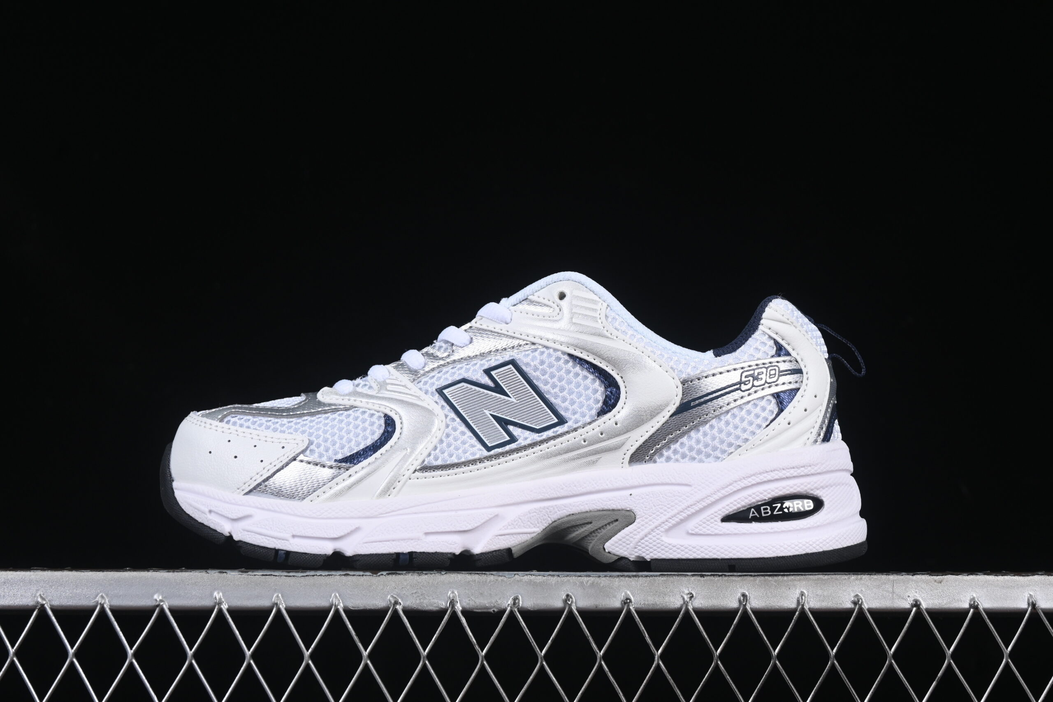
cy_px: 351
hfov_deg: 27.0
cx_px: 526
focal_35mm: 75
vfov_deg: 18.2
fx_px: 2194
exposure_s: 1/80
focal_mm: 50
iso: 160
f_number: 8
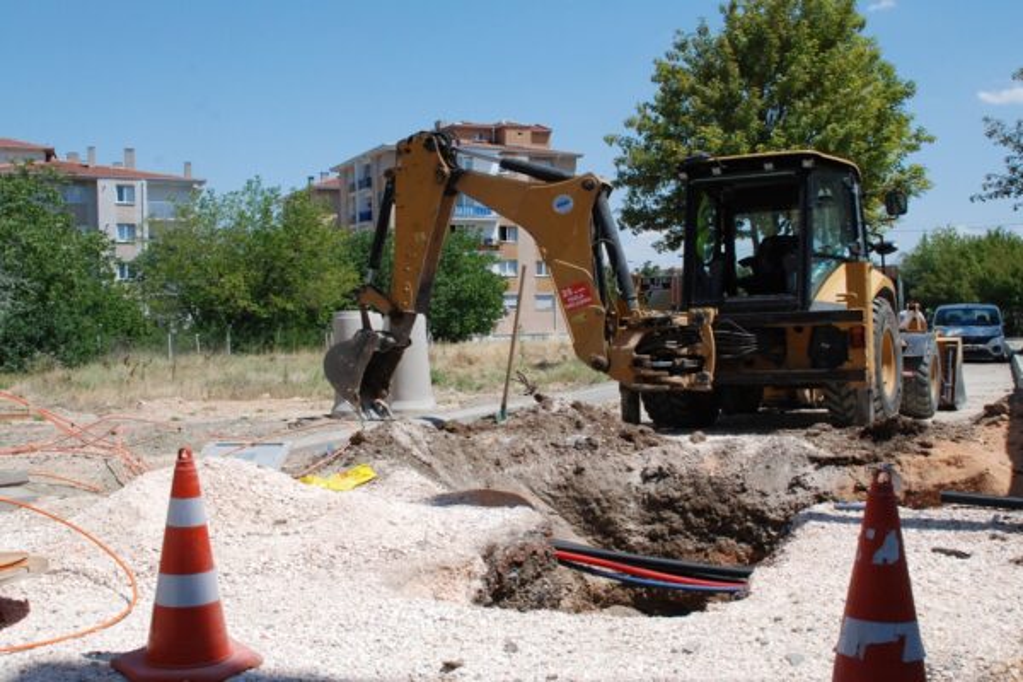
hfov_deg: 53.1
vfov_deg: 36.9
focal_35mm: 36
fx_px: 1023
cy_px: 341
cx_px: 512
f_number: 11
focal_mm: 24
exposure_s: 1/500
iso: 500
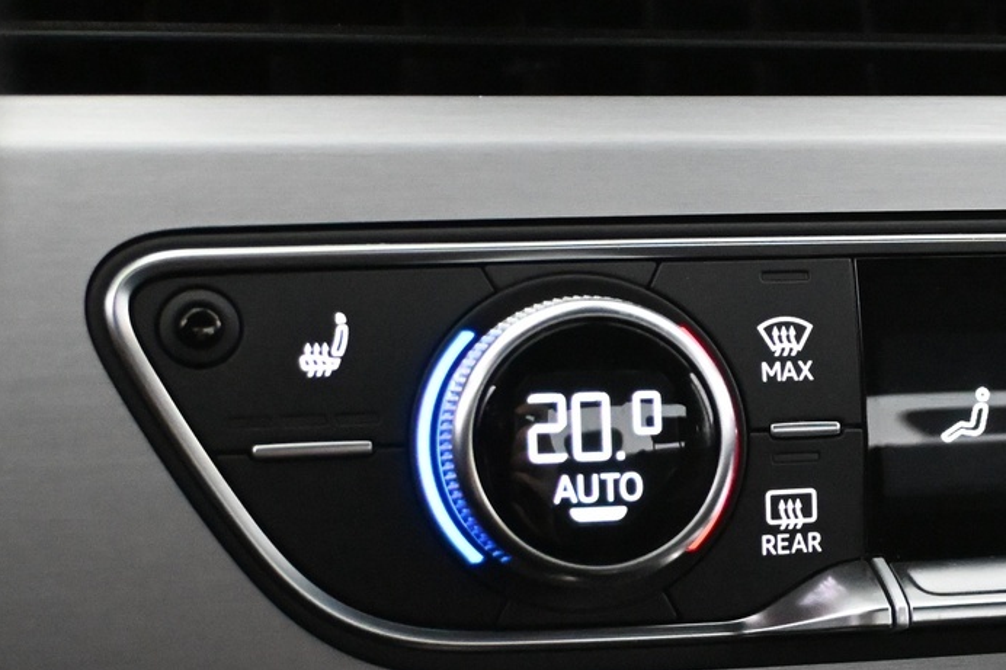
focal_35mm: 97
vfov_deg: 14.1
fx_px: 2698
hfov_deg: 20.2
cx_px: 1102
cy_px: 459
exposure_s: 1/60
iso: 7200
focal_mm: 27.5
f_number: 4.5
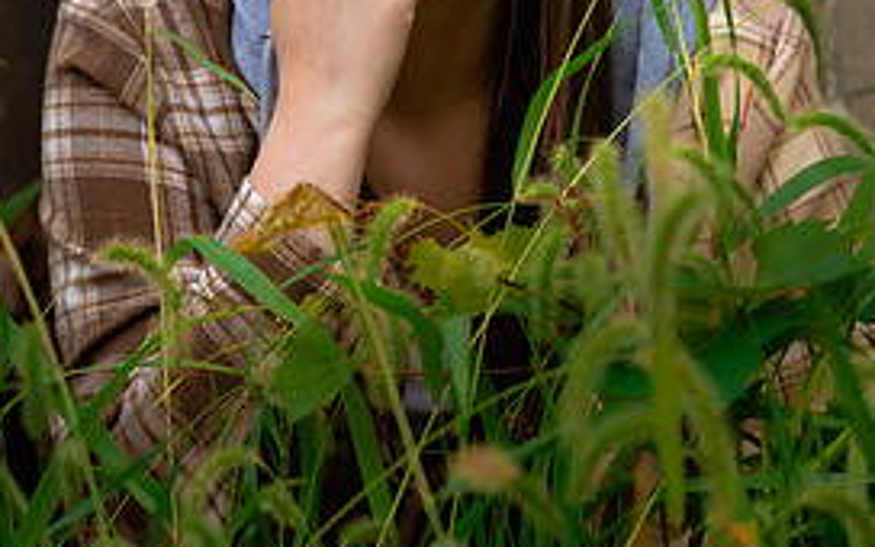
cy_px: 58
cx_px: 418
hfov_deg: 7.9
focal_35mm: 265
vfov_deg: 4.9
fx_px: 6319
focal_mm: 105
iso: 64
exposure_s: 1/200
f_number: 3.2
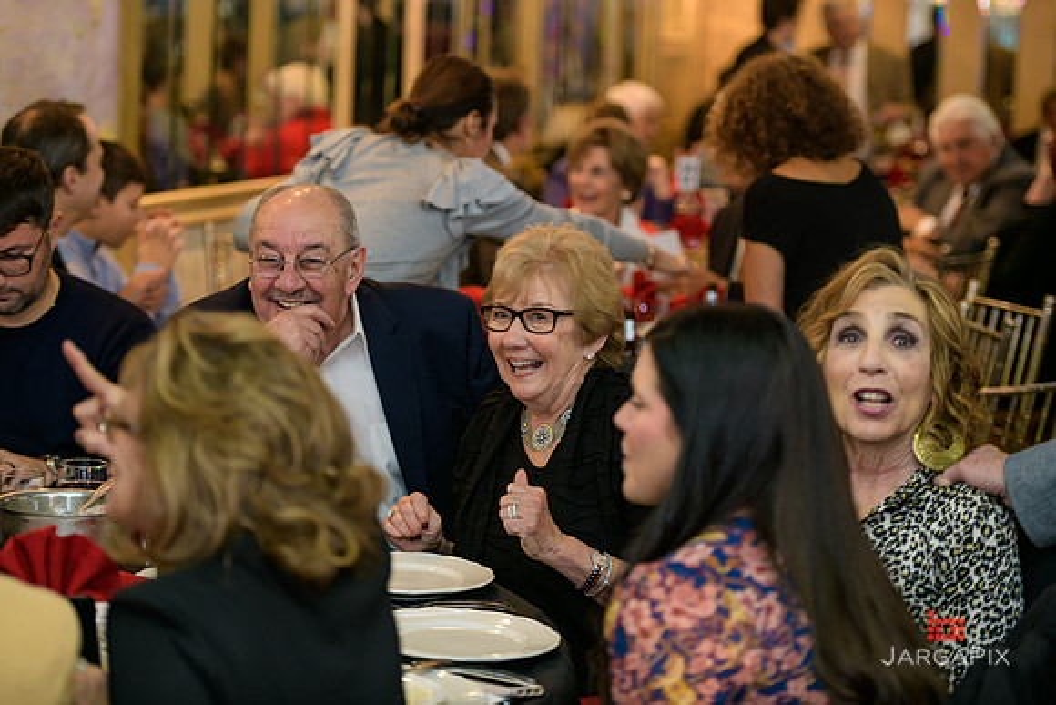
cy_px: 352
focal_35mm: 95
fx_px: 2787
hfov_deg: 21.5
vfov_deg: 14.4
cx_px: 528
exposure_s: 1/125
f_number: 3.2
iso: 400
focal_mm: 95
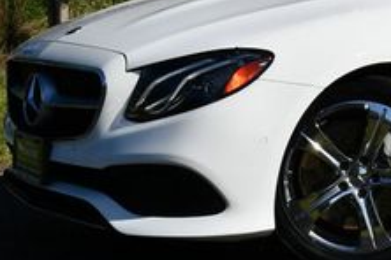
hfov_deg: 18.7
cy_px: -19
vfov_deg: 12.9
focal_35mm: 104
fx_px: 1129
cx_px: 451
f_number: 10
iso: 100
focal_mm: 18
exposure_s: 1/400
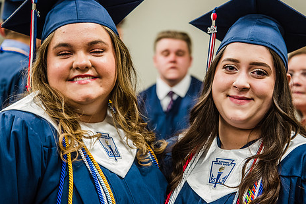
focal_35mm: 100
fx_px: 850
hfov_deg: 20.4
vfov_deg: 13.7
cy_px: 85
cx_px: 162
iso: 800
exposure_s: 1/25
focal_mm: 80
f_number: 4.5
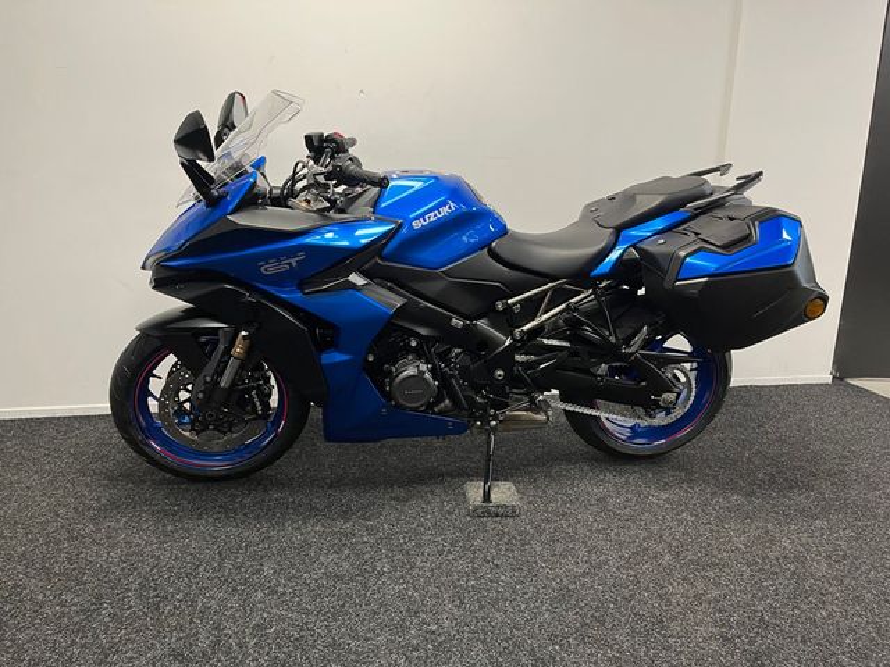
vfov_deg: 53.1
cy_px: 334
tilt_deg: -14.1
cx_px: 445
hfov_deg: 67.3
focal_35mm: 26
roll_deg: -0.6
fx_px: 668
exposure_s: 1/50
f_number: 1.6
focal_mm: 5.1
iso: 125
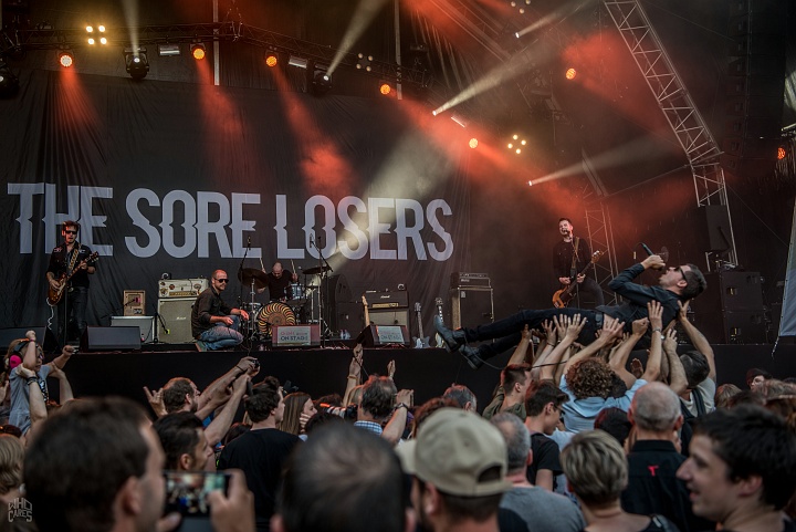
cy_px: 266
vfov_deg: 29.3
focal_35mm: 46
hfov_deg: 42.7
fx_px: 1018
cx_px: 398
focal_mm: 46
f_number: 3.5
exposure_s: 1/100
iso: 160
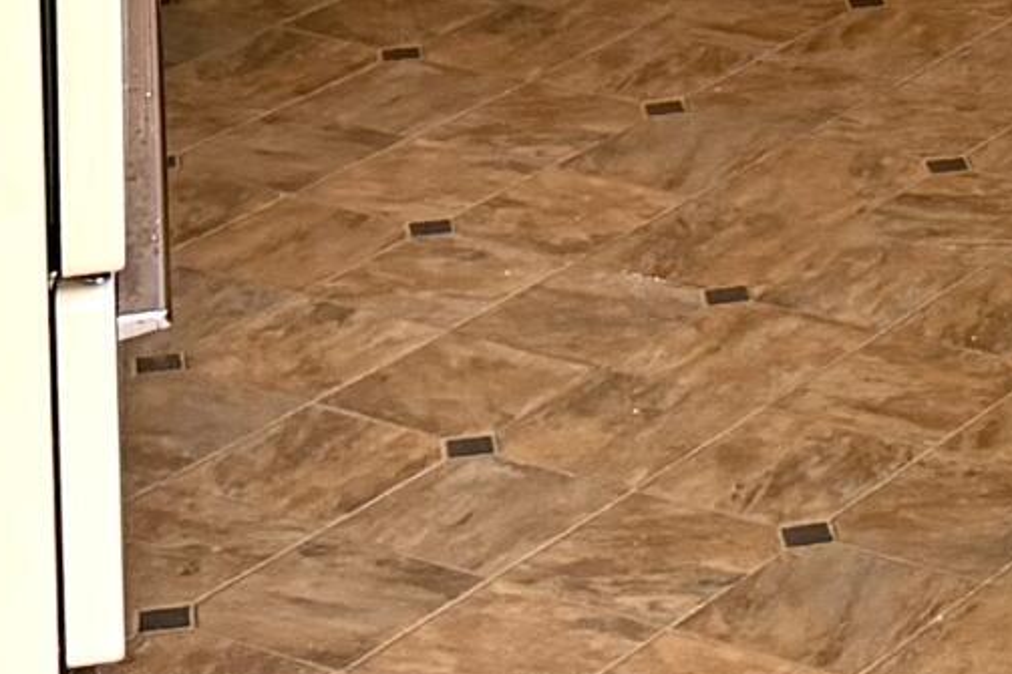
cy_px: -1056
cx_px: 1511
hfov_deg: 13.0
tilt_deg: -5.3
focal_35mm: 149
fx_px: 4187
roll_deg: -0.3
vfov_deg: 8.3
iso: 250
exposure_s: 1/60
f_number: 1.78
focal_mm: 6.76
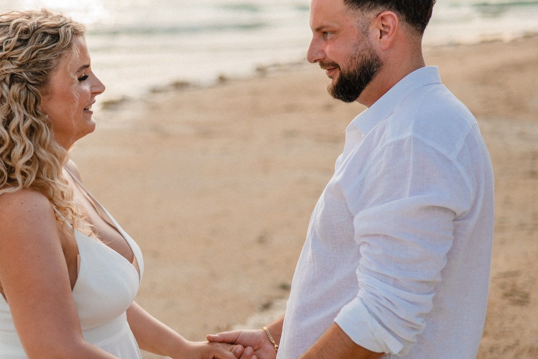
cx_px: 111
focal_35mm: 90
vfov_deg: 15.2
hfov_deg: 22.3
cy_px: 173
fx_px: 1345
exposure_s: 1/400
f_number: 2
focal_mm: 50
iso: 100
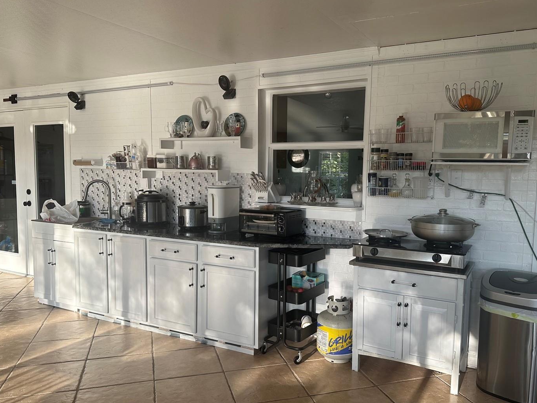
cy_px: 218
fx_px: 434
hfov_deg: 63.4
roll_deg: -1.4
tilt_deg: -5.8
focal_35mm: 28
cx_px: 279
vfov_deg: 49.7
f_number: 1.78
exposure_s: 1/311
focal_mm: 6.86
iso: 80
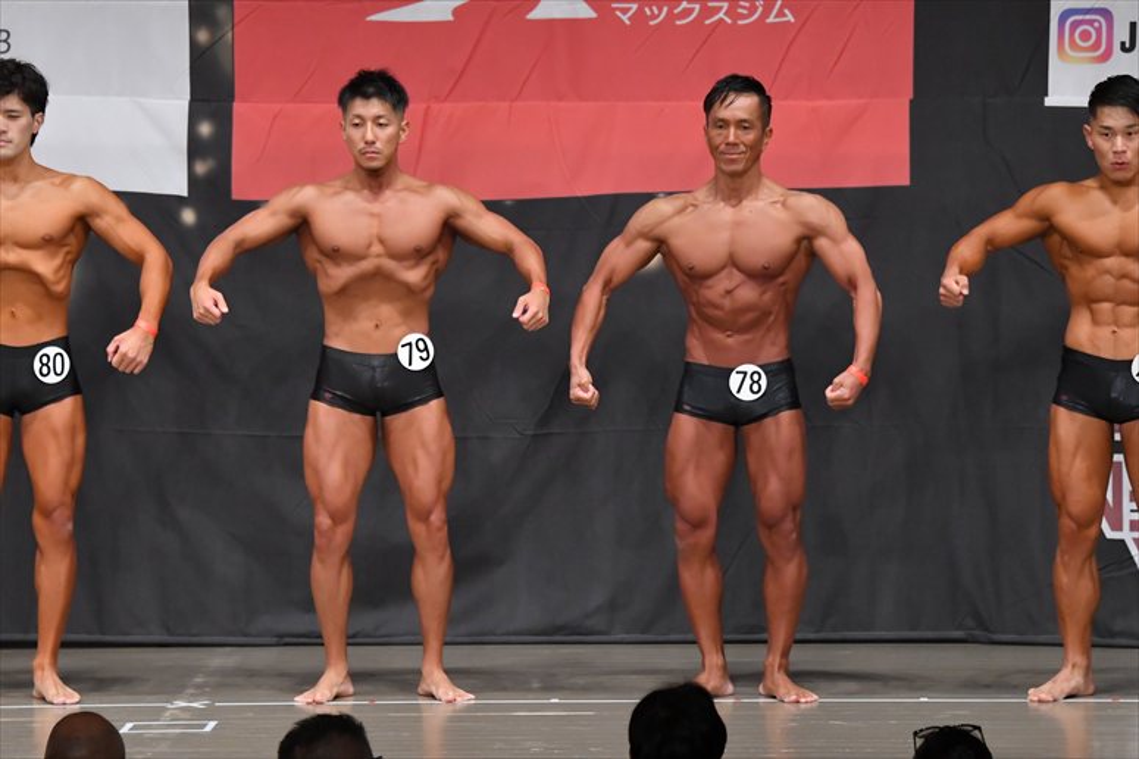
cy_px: 380
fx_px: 6862
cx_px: 570
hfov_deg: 9.5
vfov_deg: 6.3
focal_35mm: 217
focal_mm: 145
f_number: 5.6
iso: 5000
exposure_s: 1/400
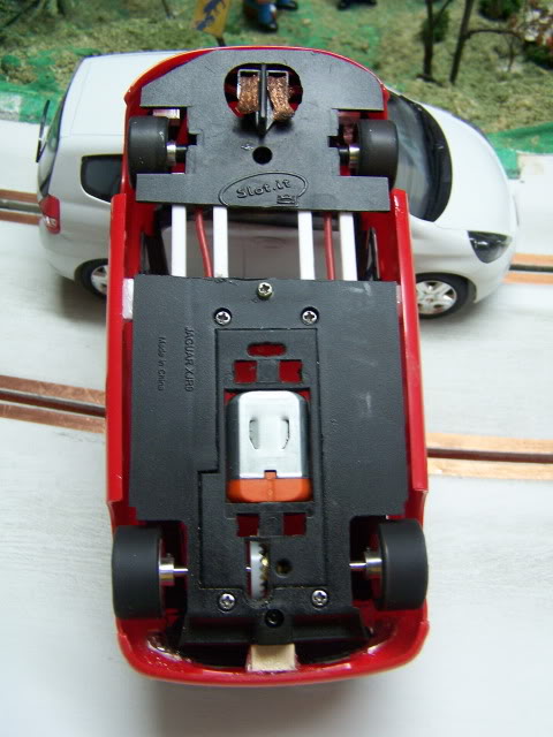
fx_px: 809
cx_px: 276
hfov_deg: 37.7
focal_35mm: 38
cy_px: 368
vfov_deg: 49.0
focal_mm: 6.3
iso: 140
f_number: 2.8
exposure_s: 1/20
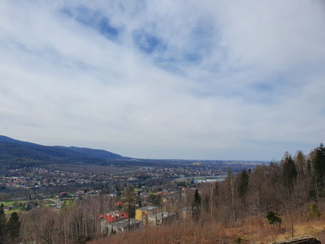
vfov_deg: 53.1
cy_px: 122
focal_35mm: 26
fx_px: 244
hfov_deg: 67.3
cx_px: 162
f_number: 2.4
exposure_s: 1/3024
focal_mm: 4.32
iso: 50
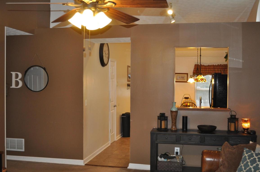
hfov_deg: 49.6
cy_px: 86
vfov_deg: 34.1
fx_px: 281
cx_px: 130
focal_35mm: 39
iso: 800
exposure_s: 1/60
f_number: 4.2
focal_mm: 26
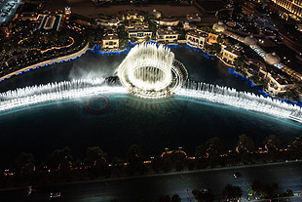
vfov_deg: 41.6
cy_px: 21
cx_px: 134
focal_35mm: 29
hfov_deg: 63.5
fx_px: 243
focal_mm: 15.5
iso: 100
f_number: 4
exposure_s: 1/30
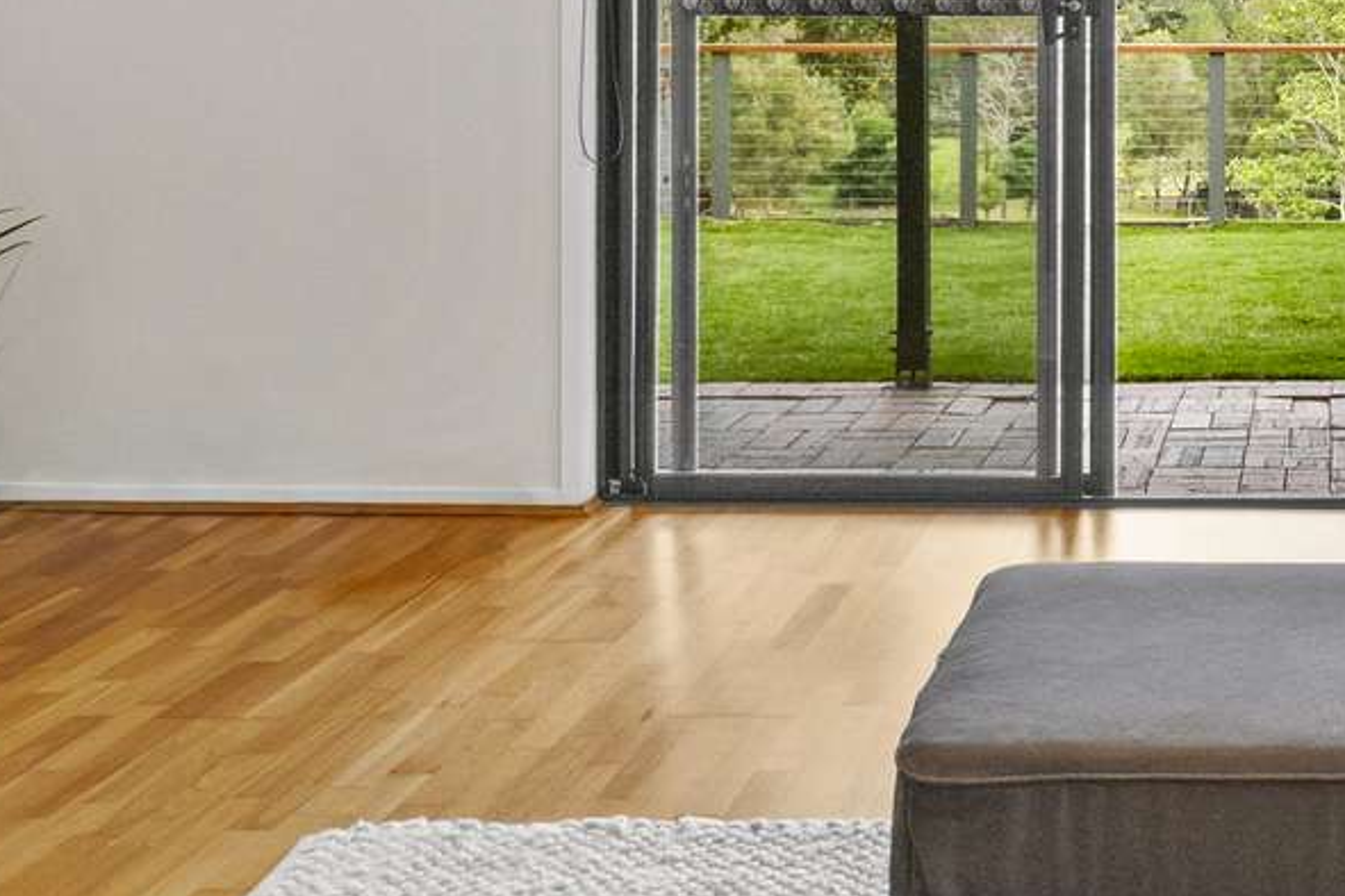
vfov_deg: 24.4
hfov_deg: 36.2
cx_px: 1170
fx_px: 1943
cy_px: -64
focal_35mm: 52
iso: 320
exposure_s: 1/6
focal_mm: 16
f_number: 11
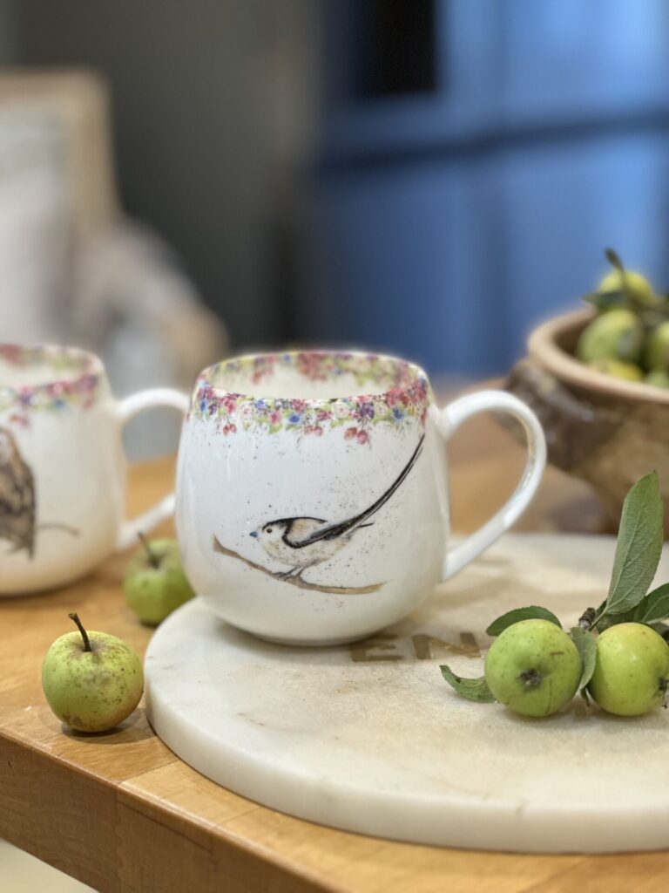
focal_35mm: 77
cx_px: 334
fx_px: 1984
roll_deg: +0.7
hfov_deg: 19.1
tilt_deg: -12.8
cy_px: 446
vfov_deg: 25.3
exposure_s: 1/33
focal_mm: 9
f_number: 2.8
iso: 200
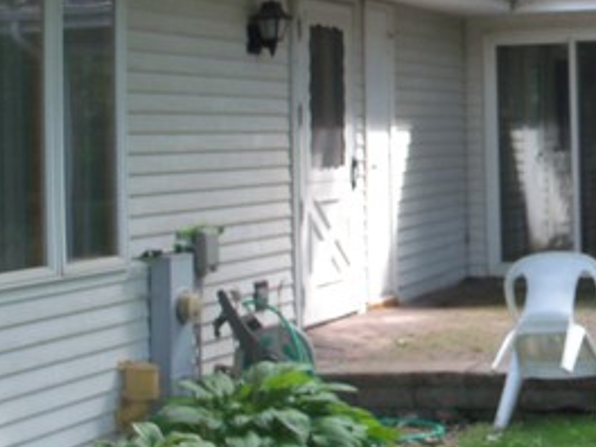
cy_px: 99
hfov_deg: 22.1
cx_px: 603
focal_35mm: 85
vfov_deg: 17.2
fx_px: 1463
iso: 80
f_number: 3
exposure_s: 1/80
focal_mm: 6.3
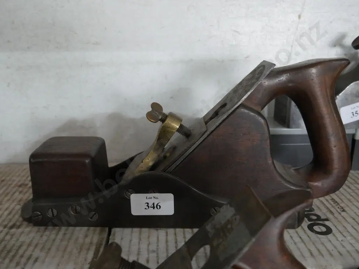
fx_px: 353
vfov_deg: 41.8
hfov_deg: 53.9
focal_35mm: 34
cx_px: 180
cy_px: 134
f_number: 4
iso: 3200
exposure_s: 1/60
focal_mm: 17
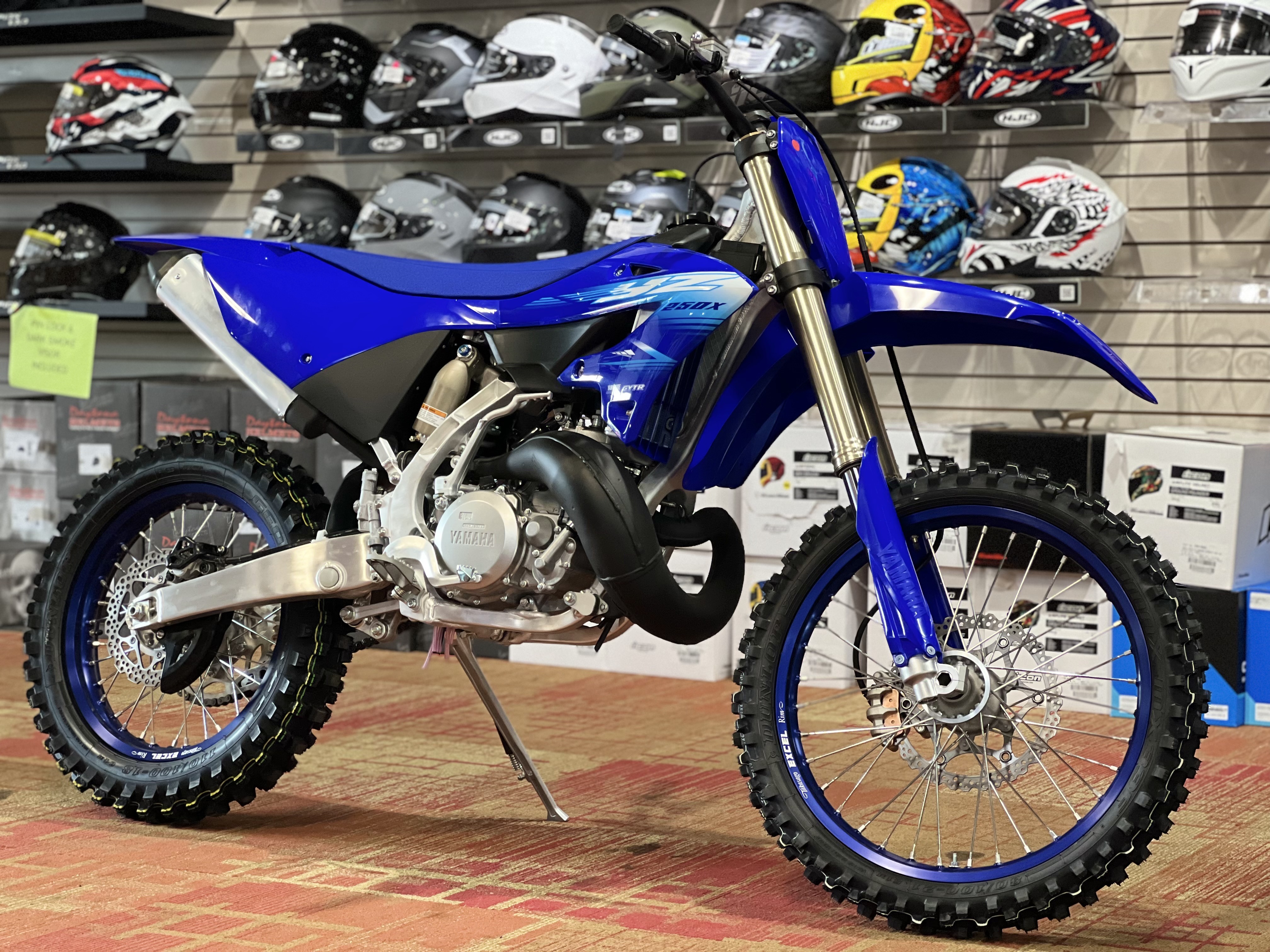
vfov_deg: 19.1
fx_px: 2825
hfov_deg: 25.3
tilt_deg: -4.4
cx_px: 635
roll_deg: -0.6
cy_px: 476
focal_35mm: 77
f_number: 2.8
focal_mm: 9
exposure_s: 1/30
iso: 400
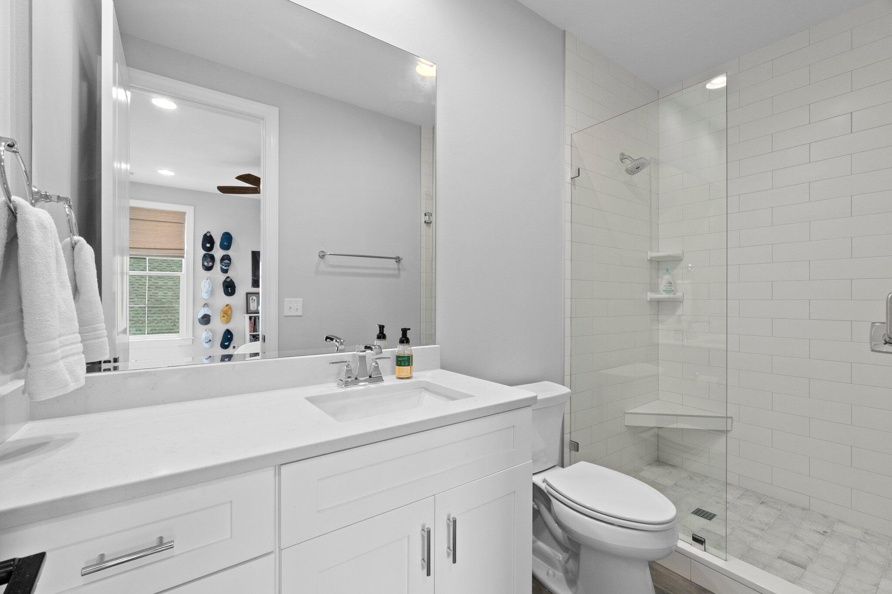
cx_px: 446
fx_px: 372
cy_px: 297
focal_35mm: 15
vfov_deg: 77.3
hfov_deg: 100.4
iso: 400
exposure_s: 1/2.5
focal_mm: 10
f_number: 8
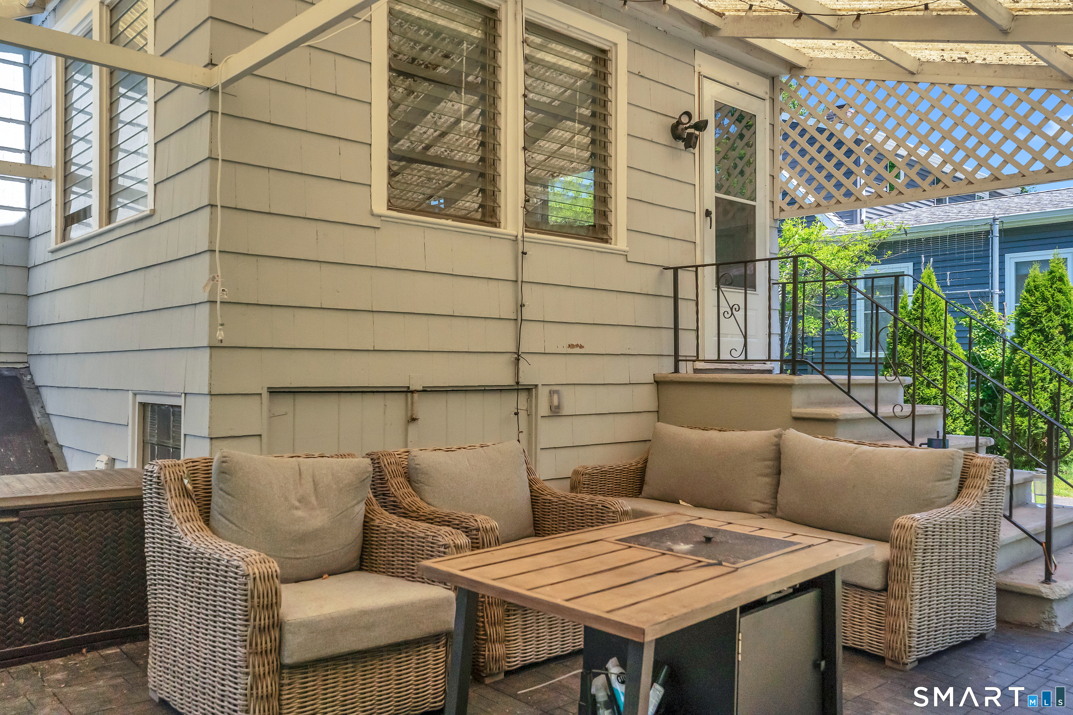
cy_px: 358
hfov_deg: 65.5
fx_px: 834
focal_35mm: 28
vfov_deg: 46.4
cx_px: 536
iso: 5000
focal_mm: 28
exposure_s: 1/1600
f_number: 7.1
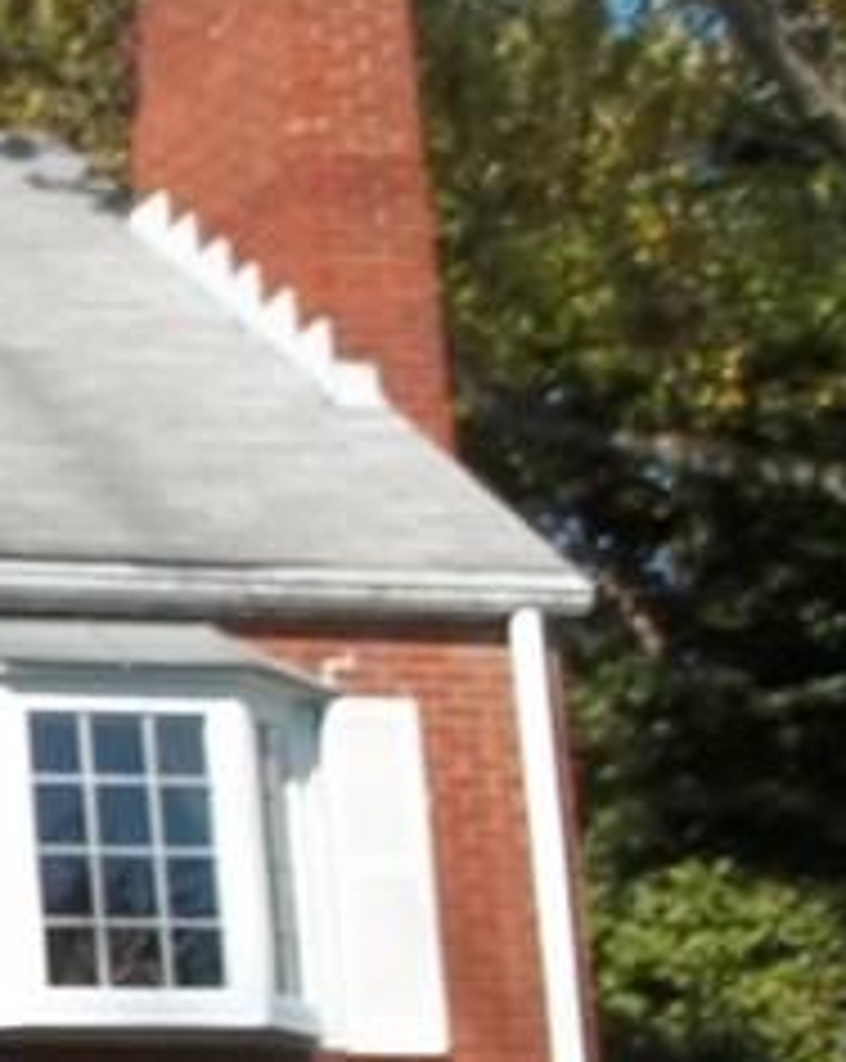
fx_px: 4393
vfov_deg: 13.6
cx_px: -1202
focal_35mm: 140
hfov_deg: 9.7
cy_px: 981
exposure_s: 1/160
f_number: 8
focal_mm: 5.9
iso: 64
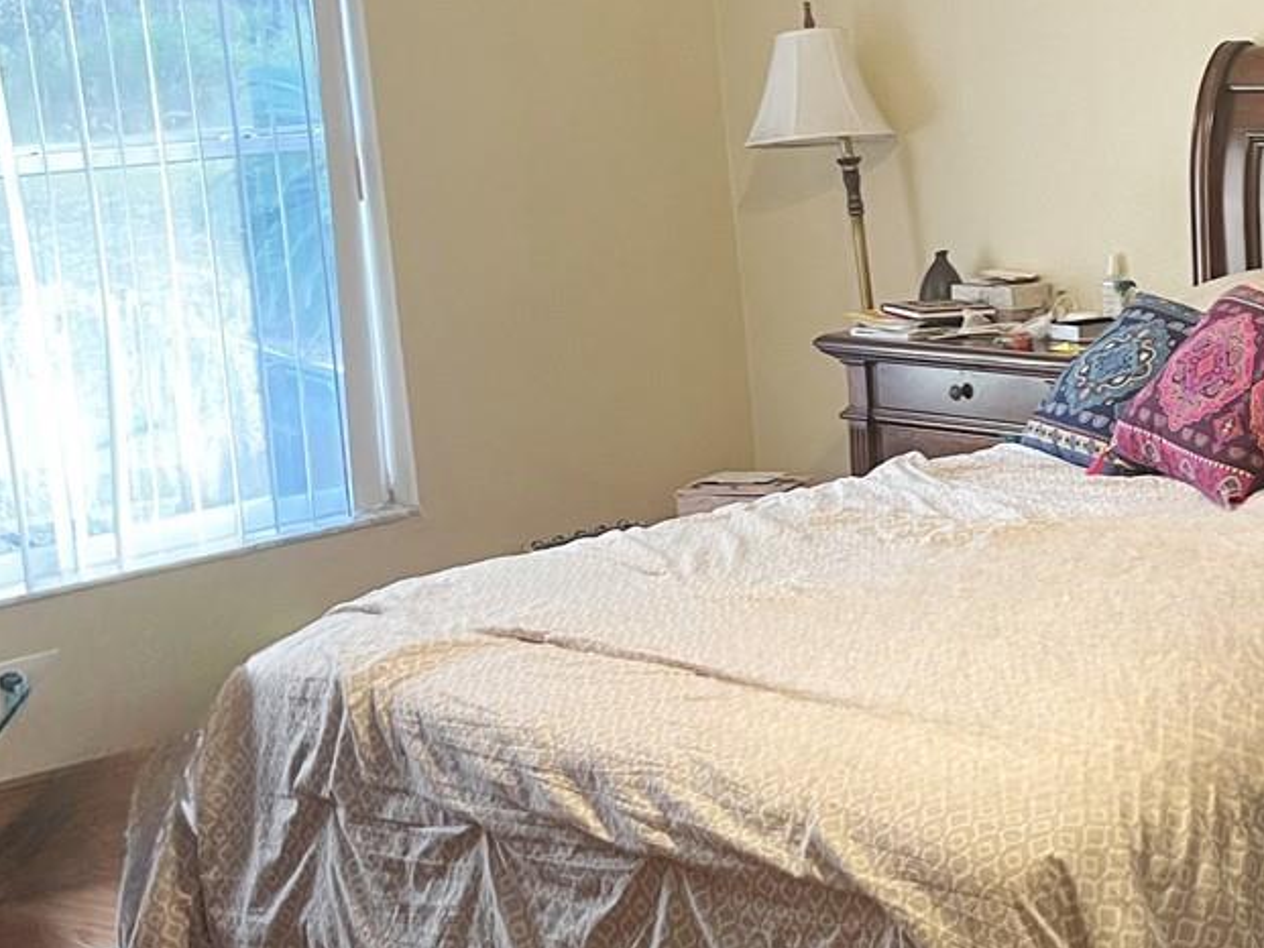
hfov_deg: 27.1
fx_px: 2447
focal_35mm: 67
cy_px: 452
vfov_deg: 21.9
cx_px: 1299
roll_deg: +2.4
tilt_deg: -11.0
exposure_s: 1/60
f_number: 1.5
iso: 250
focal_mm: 5.7
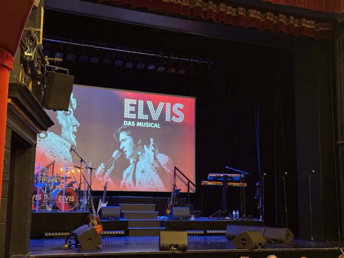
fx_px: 477
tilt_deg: +8.5
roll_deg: -0.4
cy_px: 129
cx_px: 172
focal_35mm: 48
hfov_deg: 39.7
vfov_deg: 30.3
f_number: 1.78
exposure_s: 1/25
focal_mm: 6.76
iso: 500
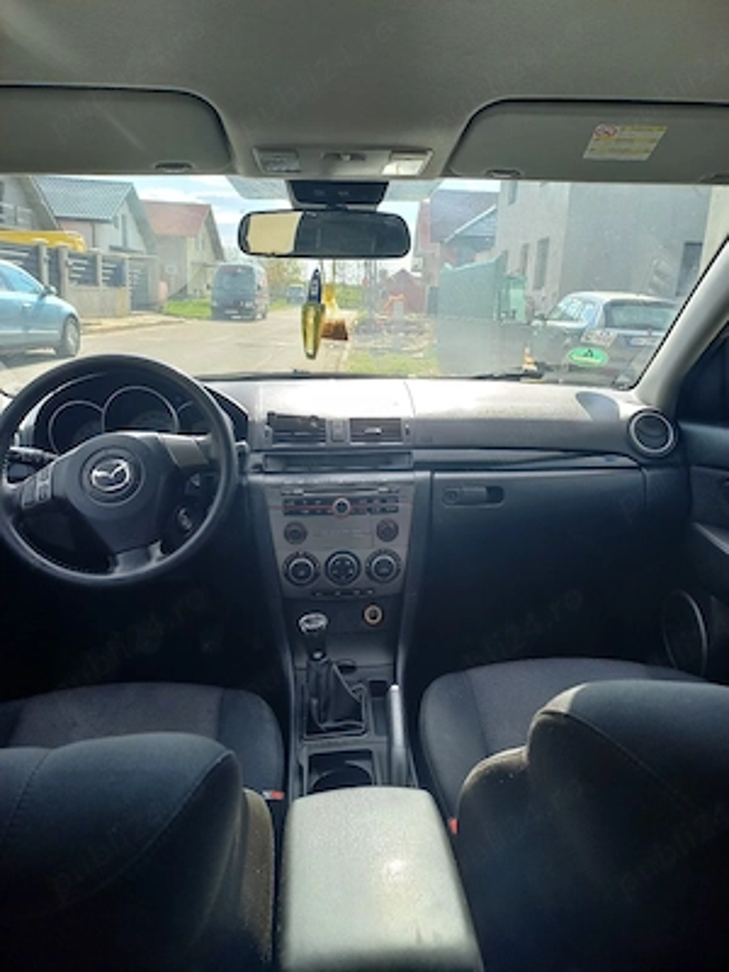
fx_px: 702
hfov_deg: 54.9
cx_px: 364
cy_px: 486
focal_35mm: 25
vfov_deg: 69.4
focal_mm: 4.65
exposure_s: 1/244
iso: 50
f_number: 1.8
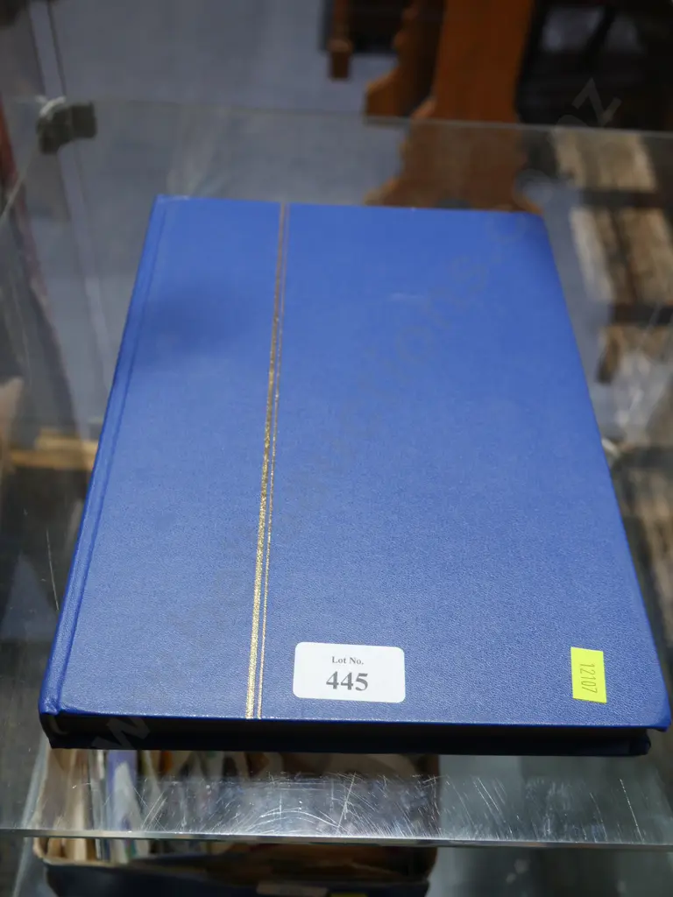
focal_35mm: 34
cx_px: 336
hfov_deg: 41.8
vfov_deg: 54.0
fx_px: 881
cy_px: 448
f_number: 4
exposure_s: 1/60
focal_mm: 17
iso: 320
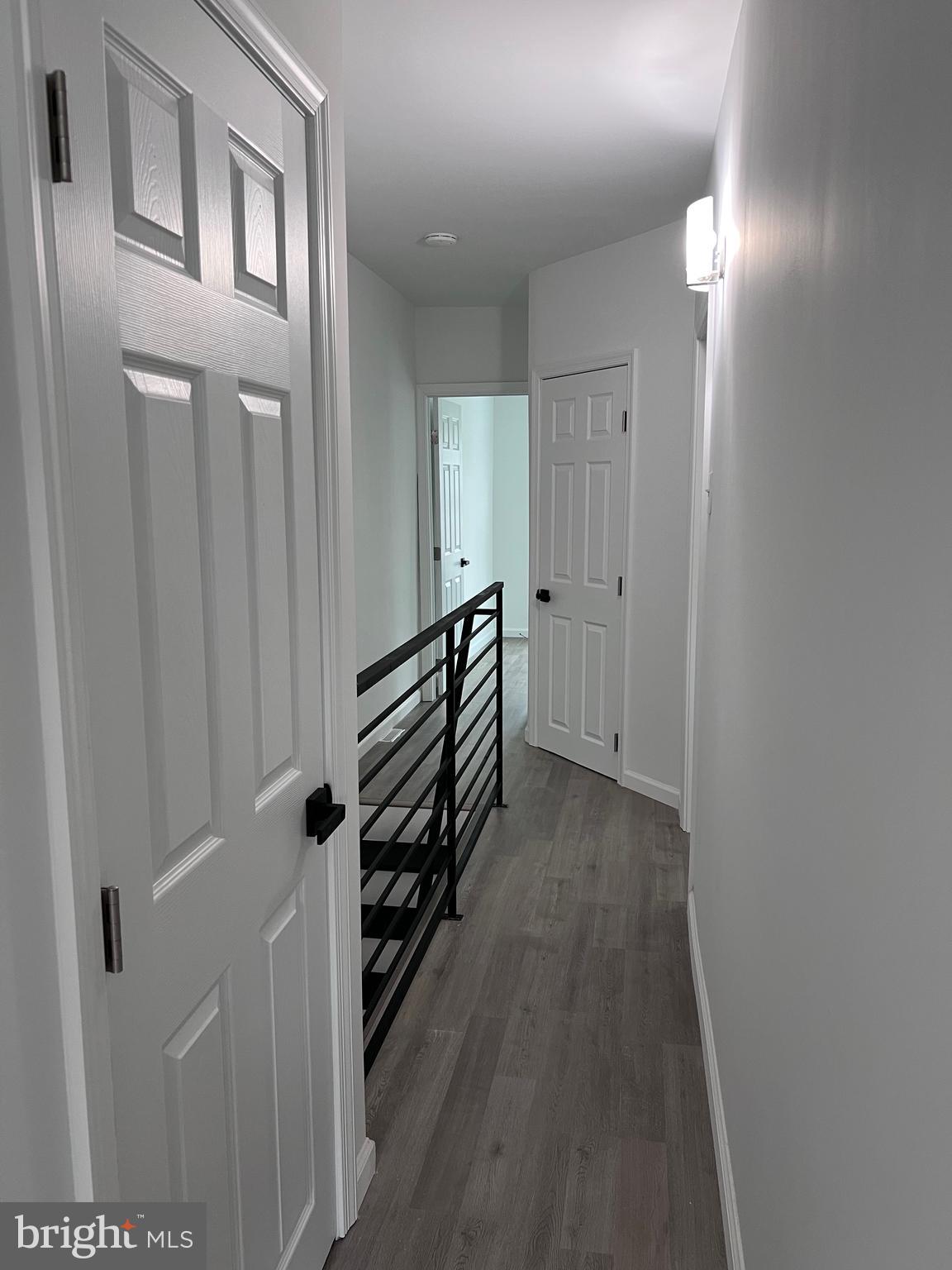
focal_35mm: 26
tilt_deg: -8.8
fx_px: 953
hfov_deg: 53.1
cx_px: 476
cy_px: 635
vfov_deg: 67.3
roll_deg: +1.9
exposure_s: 1/60
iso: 100
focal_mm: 5.7
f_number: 1.5
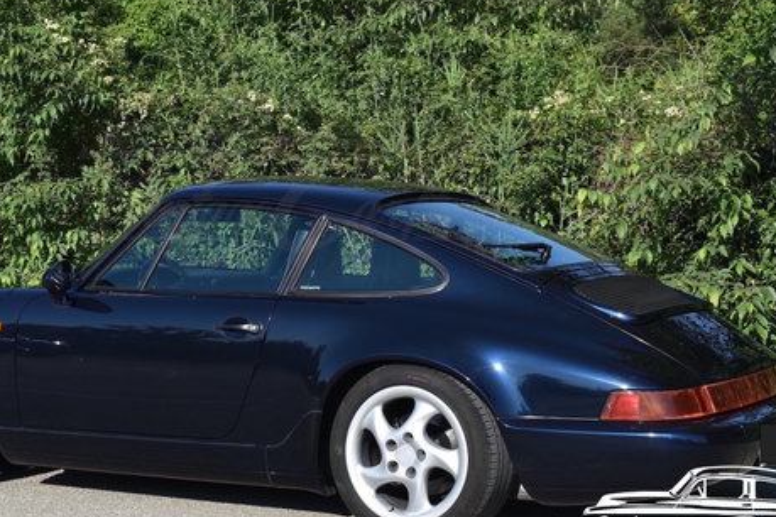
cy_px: 196
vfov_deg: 17.5
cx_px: 267
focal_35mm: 78
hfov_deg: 25.9
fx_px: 1678
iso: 100
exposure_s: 1/250
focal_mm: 31
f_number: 8
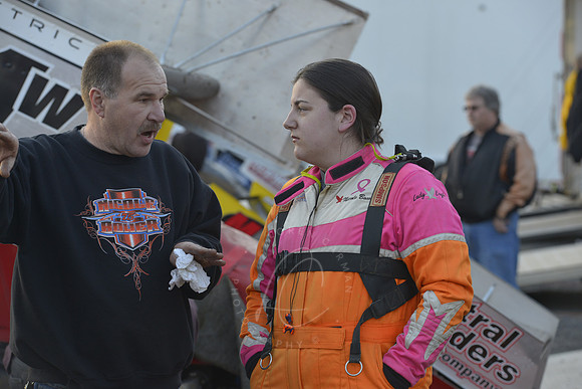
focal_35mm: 122
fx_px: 1973
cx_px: 291
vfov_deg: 11.2
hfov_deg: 16.8
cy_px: 194
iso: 800
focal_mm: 122
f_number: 5
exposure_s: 1/250
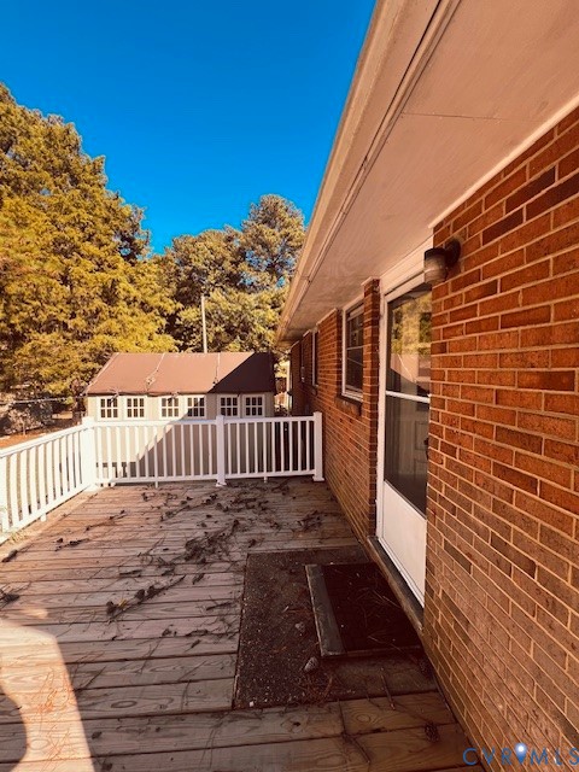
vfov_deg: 106.2
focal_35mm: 13
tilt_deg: -0.9
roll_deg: +0.2
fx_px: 290
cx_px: 290
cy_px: 386
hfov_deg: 89.9
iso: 32
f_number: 1.8
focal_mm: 1.57
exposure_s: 1/282
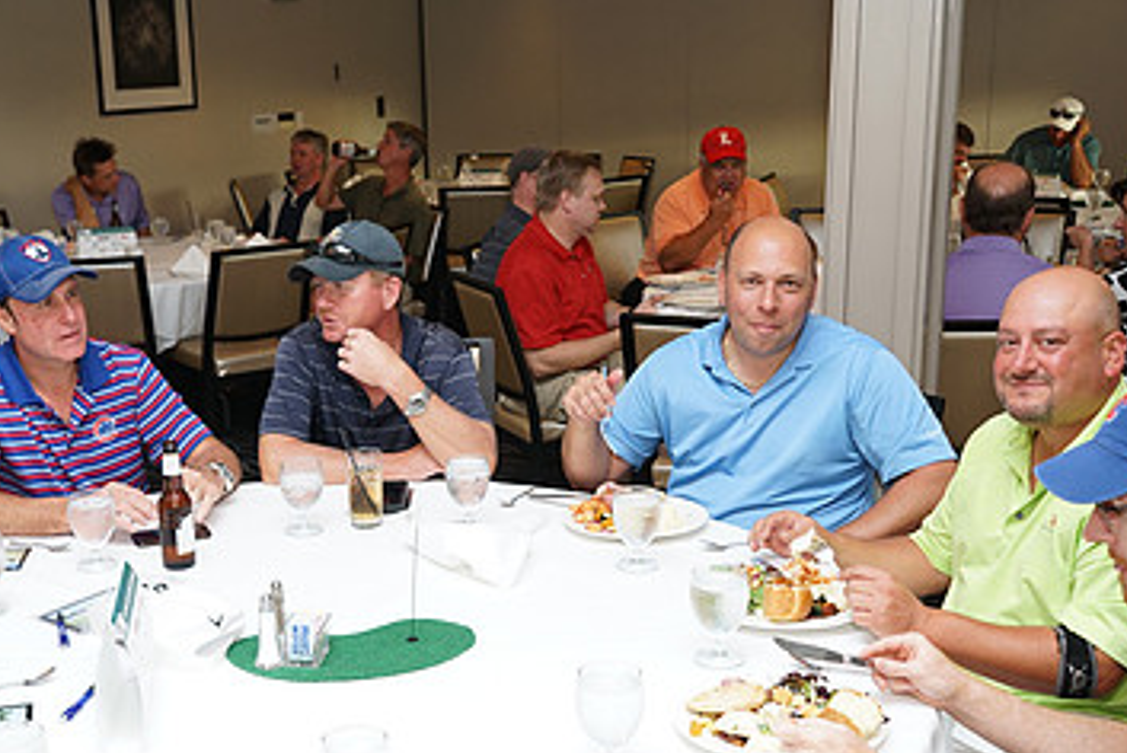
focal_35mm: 46
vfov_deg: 29.2
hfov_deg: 42.4
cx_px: 415
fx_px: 1441
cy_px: 461
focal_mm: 28
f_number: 5
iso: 640
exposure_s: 1/80
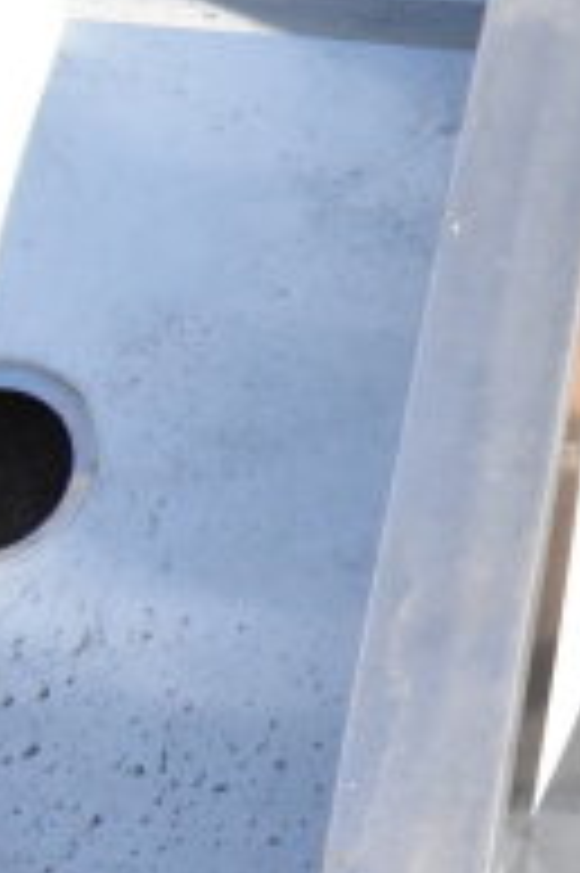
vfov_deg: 23.9
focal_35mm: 85
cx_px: 1344
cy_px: 362
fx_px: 2058
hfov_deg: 12.8
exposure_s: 1/1600
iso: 6400
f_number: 20
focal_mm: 18
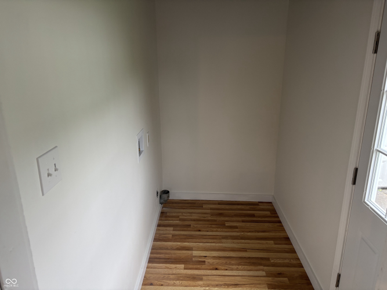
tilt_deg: -16.4
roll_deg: +0.7
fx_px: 291
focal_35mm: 26
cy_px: 145
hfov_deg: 67.3
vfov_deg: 53.0
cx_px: 194
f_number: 1.6
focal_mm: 5.96
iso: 100
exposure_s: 1/60
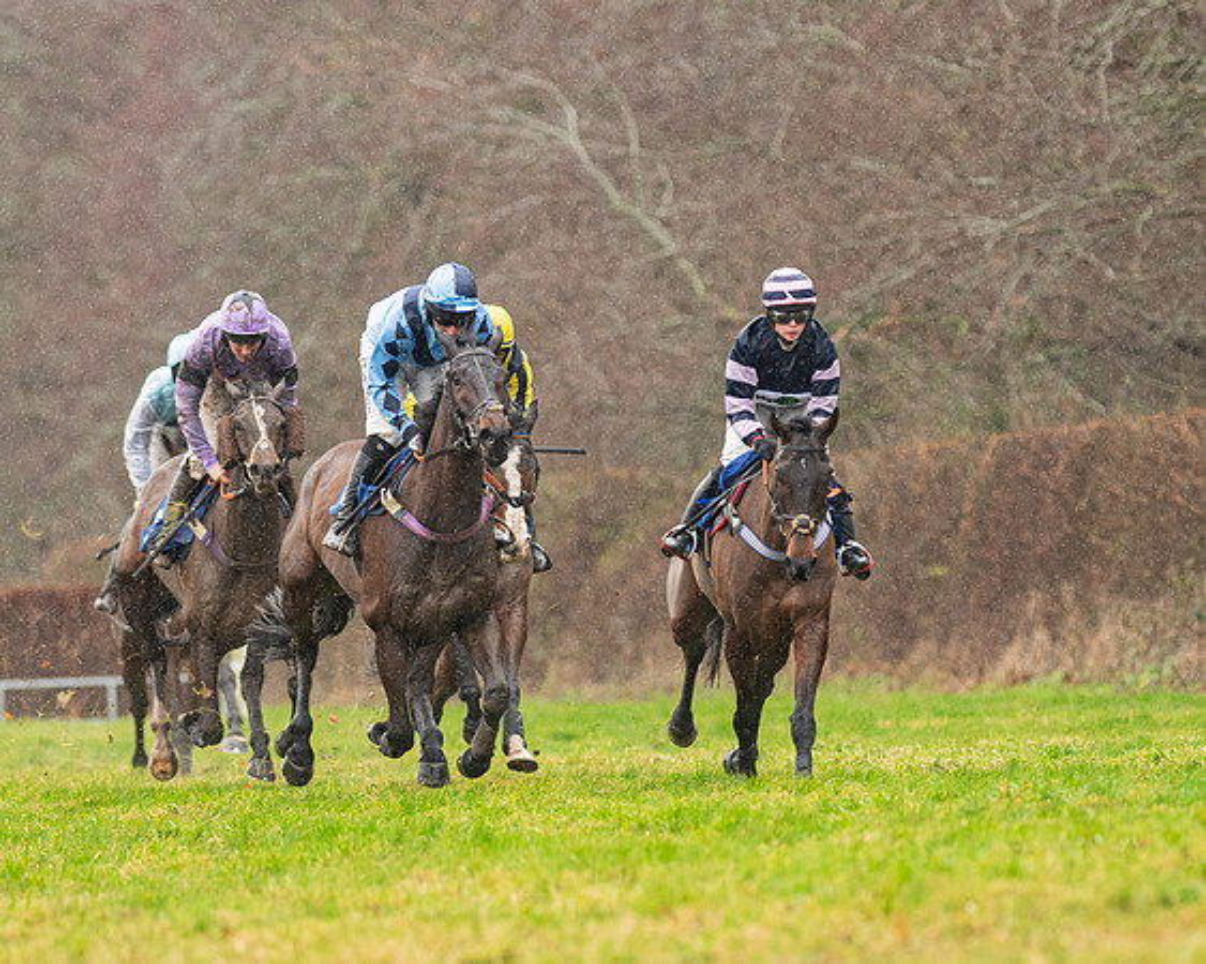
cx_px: 624
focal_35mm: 507
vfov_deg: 3.1
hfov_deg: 3.8
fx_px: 18082
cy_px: 482
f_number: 5
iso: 1000
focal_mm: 300
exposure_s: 1/1000
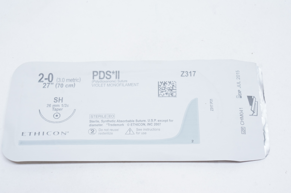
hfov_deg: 31.2
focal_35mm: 64
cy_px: 96
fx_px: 521
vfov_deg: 21.0
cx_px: 146
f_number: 10
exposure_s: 1/20
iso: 800
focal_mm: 43
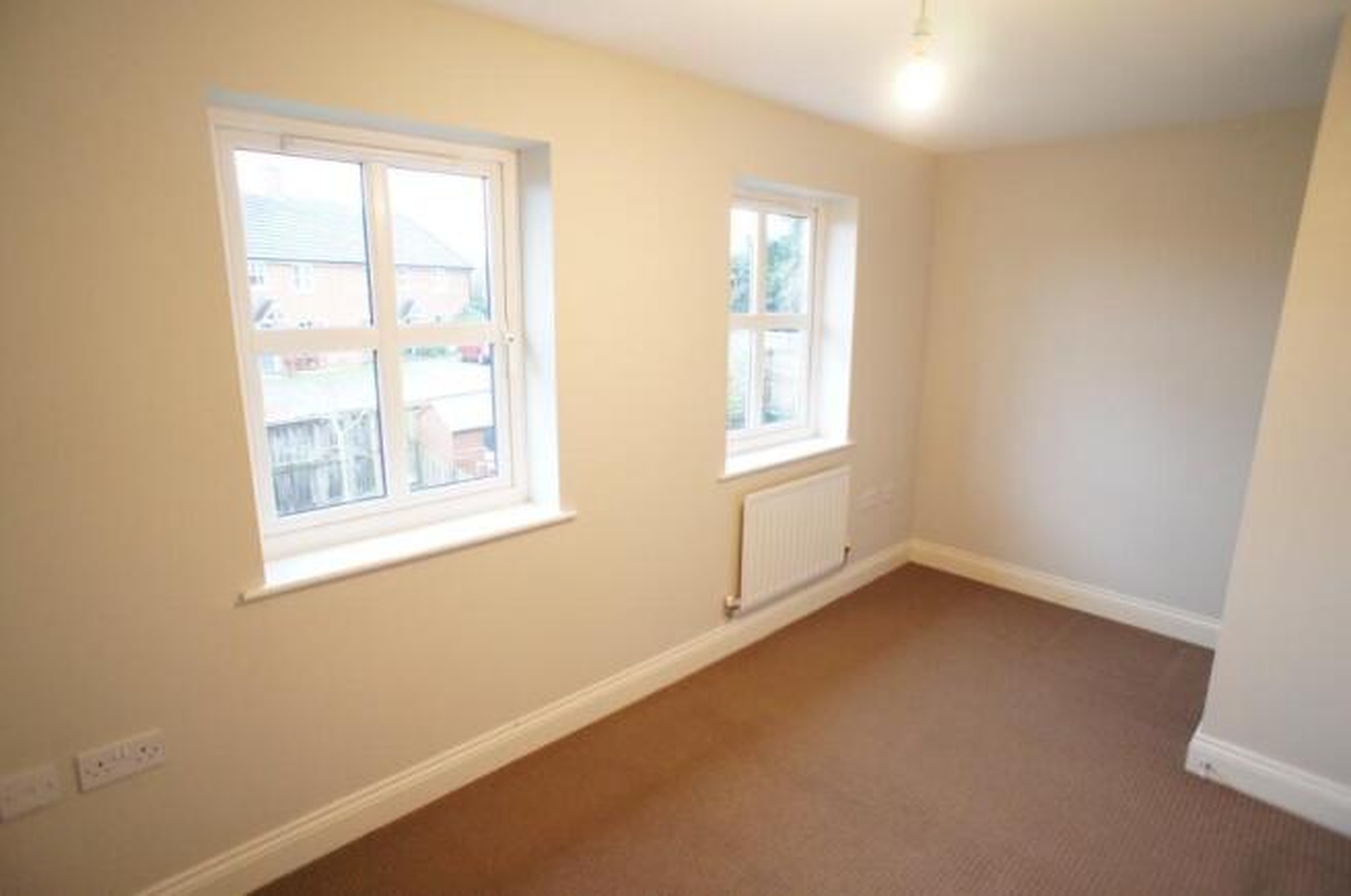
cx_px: 676
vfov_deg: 53.0
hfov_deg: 73.8
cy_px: 448
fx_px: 899
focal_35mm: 24
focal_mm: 16
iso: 1600
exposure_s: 1/80
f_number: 2.8
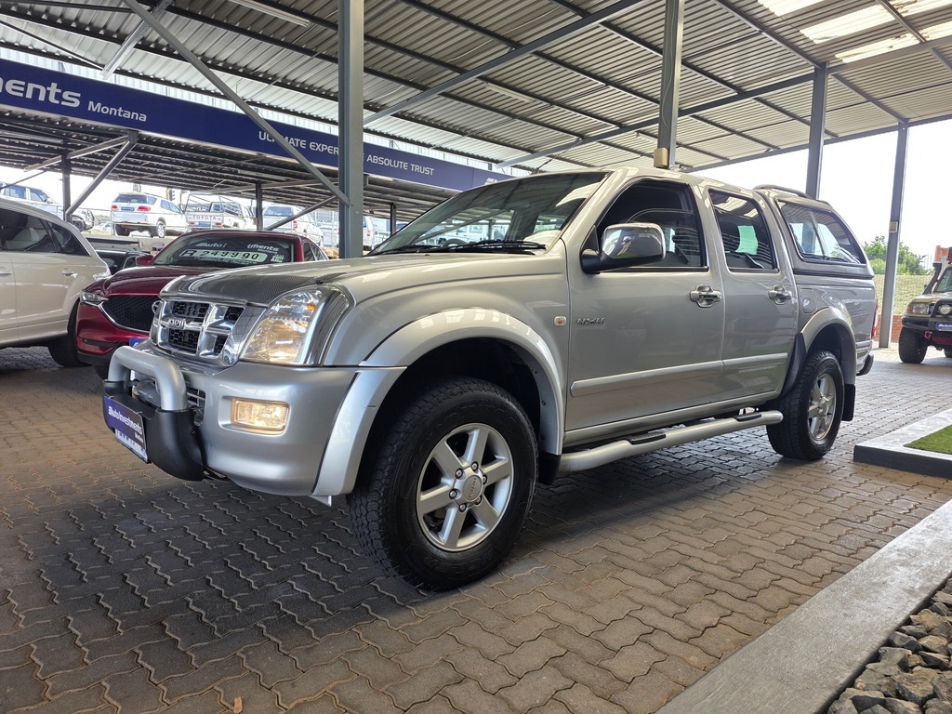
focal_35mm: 23
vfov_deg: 58.9
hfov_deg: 73.9
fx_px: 633
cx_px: 476
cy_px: 357
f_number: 1.7
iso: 32
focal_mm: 6.25
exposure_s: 1/180
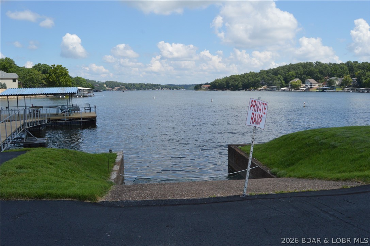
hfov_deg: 62.0
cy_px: 123
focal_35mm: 30
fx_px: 308
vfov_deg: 43.5
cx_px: 185
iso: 800
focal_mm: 20
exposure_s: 1/800
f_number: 14
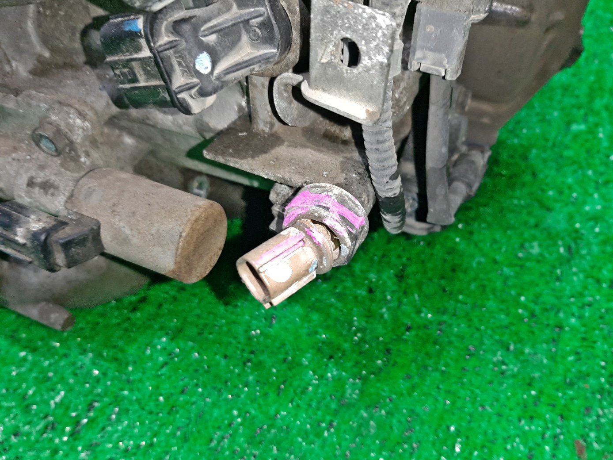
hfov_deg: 65.3
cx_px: 318
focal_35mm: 27
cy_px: 232
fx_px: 478
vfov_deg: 51.3
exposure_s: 1/50
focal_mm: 3.93
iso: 141
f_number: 1.7
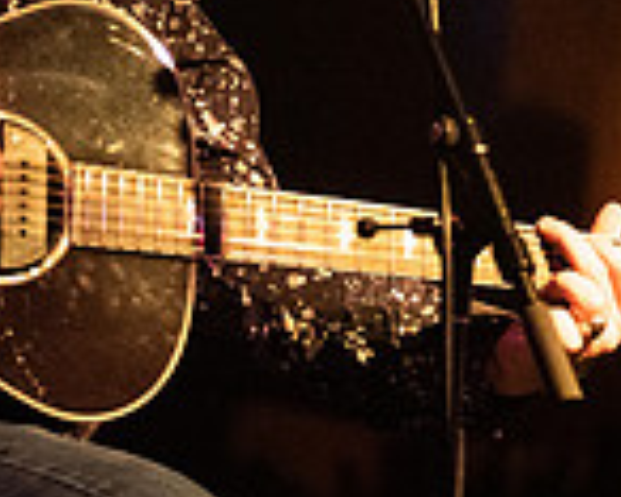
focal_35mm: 320
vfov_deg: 4.8
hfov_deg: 6.0
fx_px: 5885
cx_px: 608
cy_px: -62
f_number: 3.2
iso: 3200
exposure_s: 1/60
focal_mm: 86
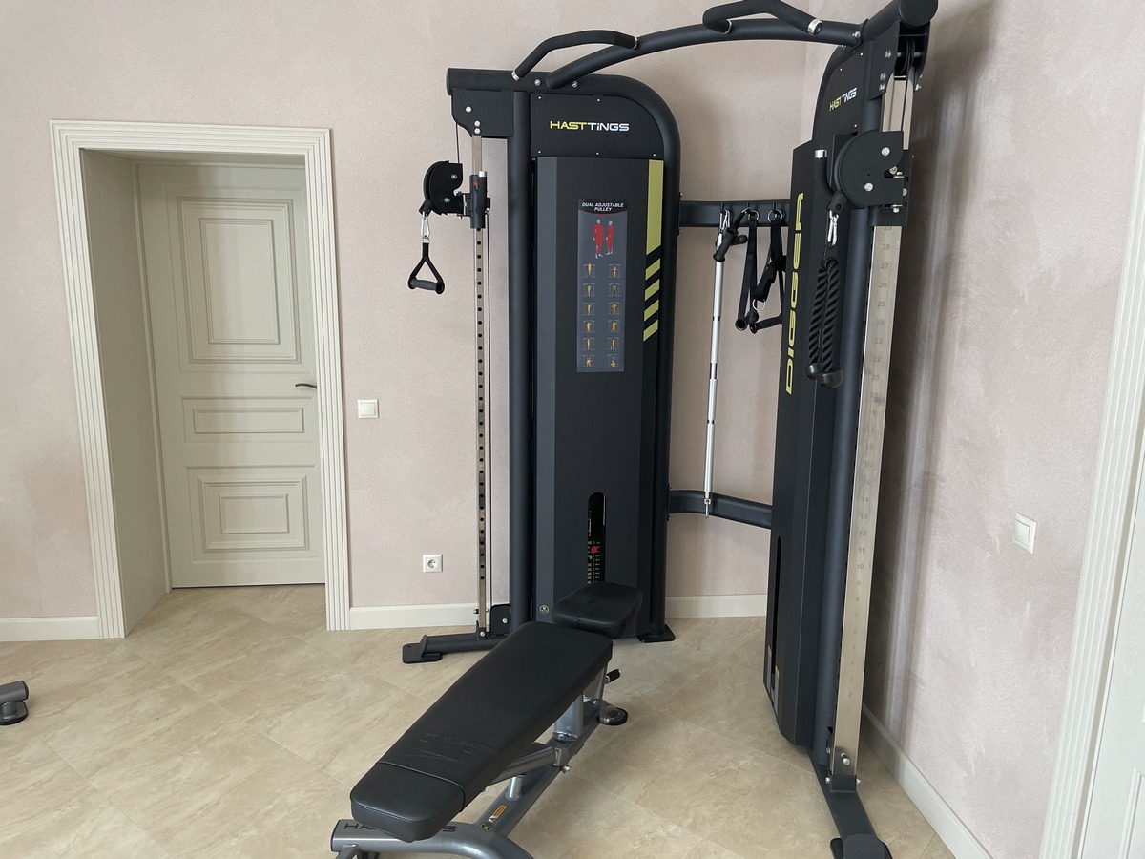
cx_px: 572
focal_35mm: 26
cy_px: 430
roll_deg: -0.4
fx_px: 860
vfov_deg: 53.1
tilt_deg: -10.8
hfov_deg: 67.3
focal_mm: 4.2
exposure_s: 1/121
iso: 80
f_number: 1.6
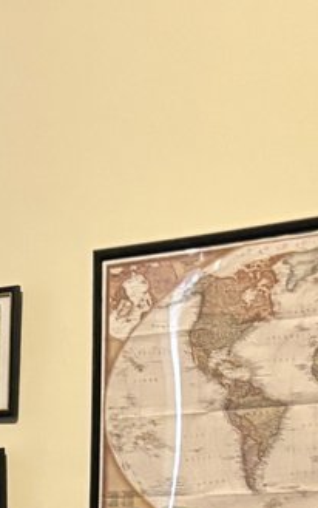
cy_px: 716
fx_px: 1856
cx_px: -545
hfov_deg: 8.6
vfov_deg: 14.7
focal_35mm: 134
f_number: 1.6
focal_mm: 5.96
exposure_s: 1/60
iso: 500
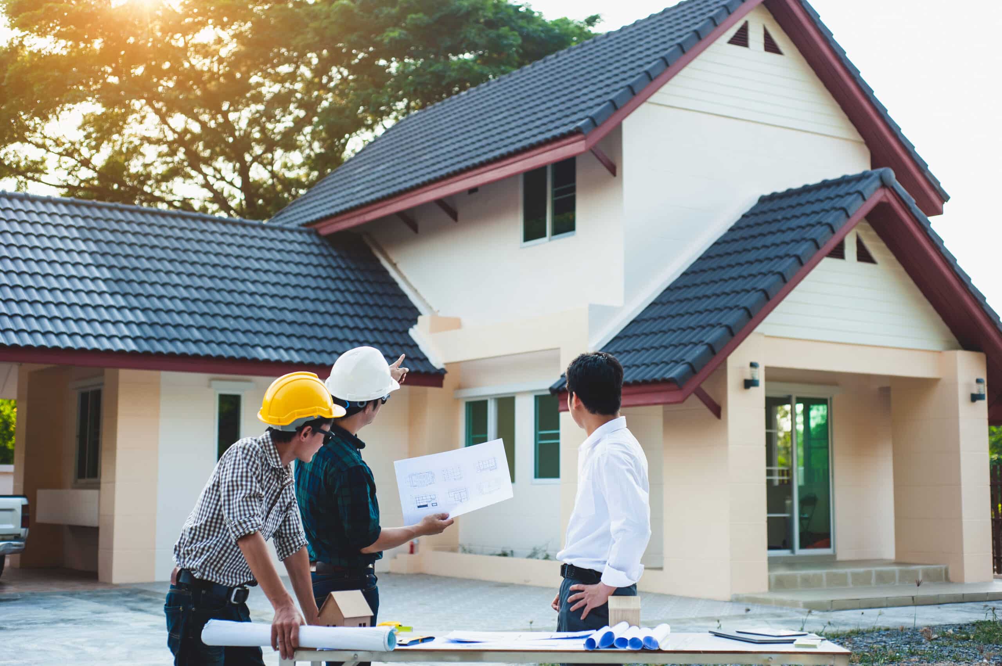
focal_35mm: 50
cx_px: 501
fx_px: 1391
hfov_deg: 39.6
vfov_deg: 27.0
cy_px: 333
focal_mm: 50
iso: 100
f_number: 3.5
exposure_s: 1/400
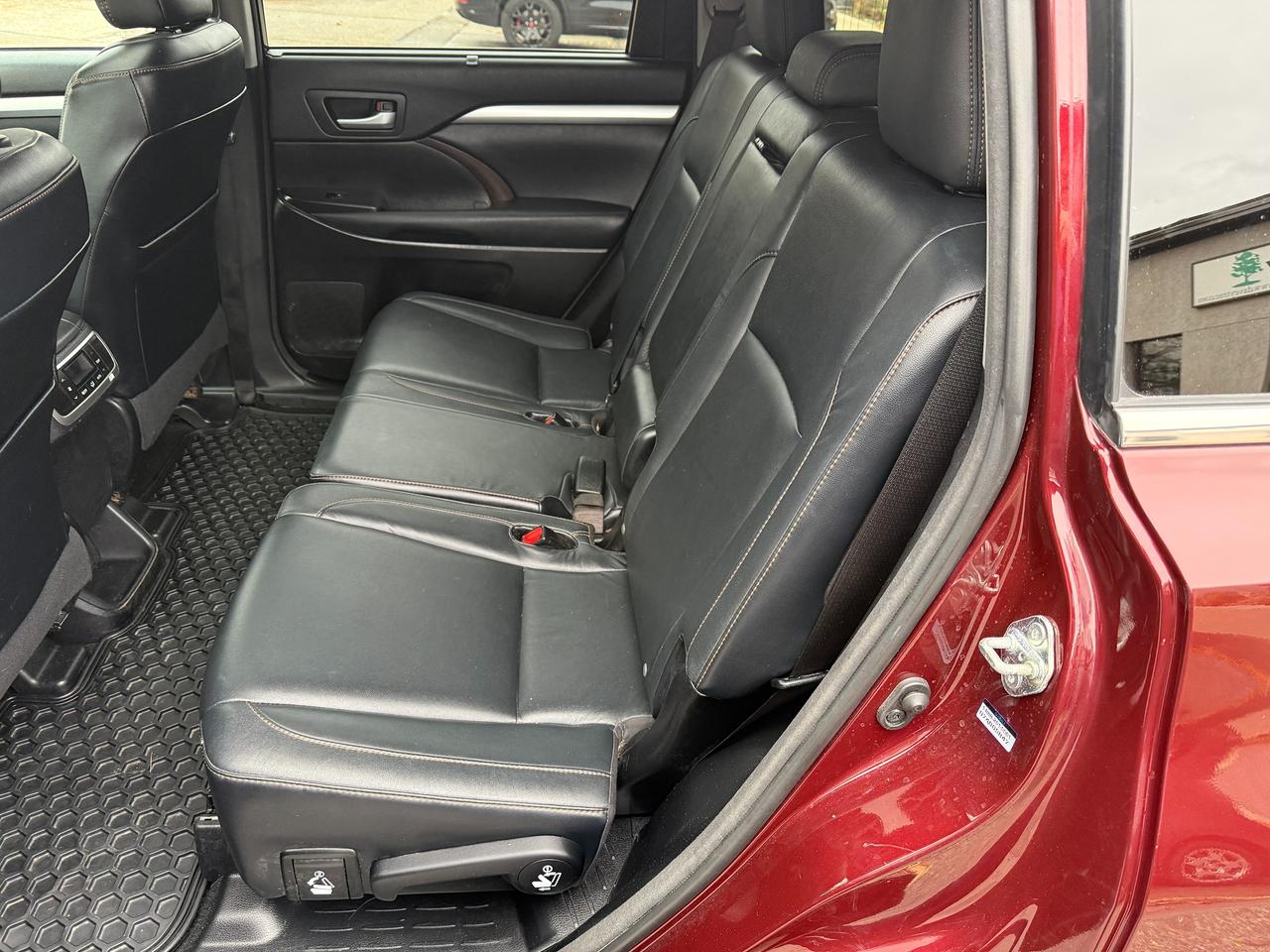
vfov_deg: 56.8
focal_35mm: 24
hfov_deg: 71.6
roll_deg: -5.3
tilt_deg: -30.3
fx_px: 881
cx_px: 635
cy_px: 476
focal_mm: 6.76
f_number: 1.78
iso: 250
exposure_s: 1/60
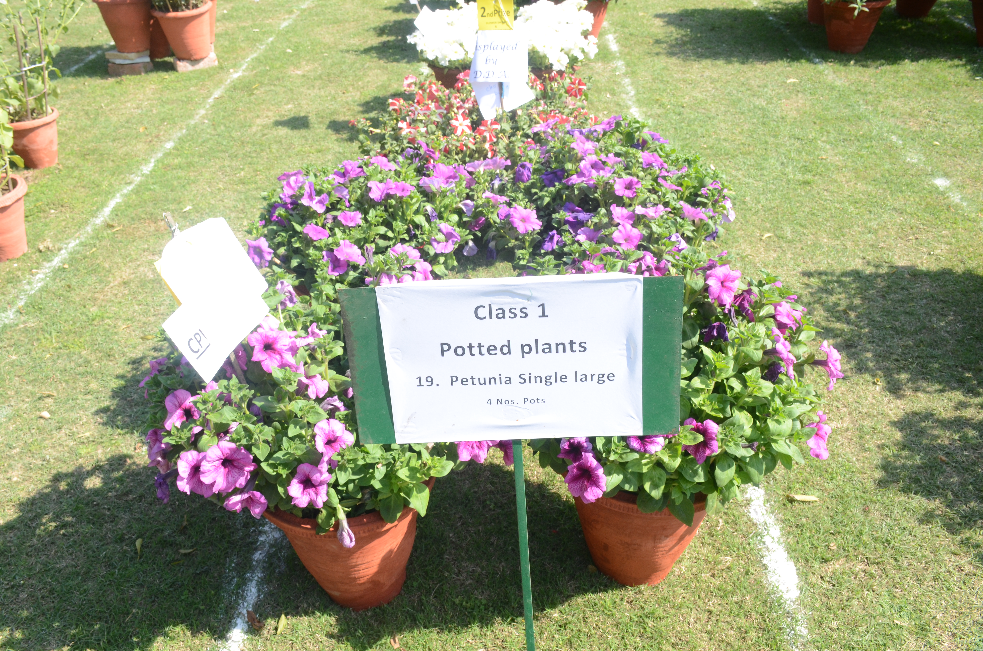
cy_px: 326
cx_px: 492
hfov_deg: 57.3
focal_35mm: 33
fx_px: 899
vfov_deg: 39.8
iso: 400
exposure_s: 1/160
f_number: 11
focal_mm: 22
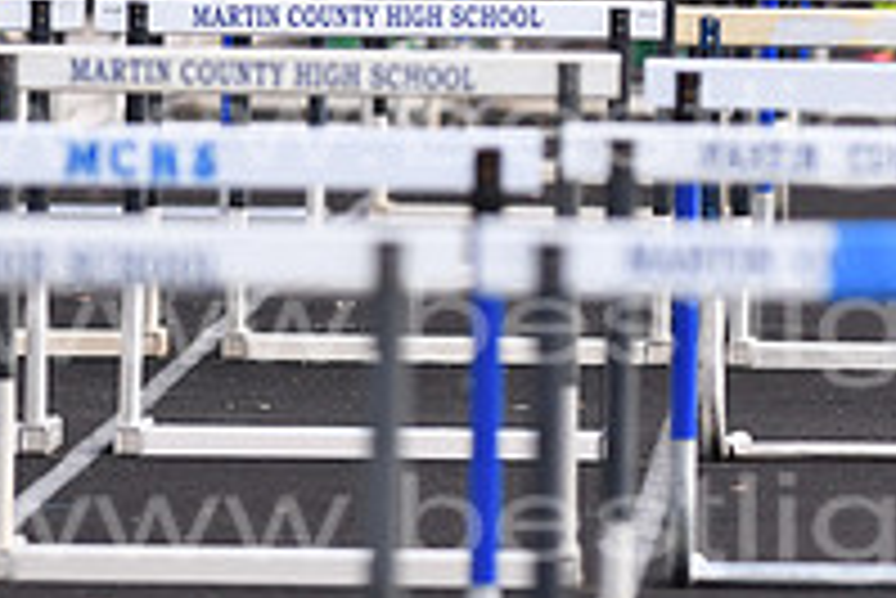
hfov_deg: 1.6
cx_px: 991
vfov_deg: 1.1
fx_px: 32652
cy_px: -160
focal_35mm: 1311
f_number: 5.6
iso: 400
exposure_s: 1/1000
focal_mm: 300
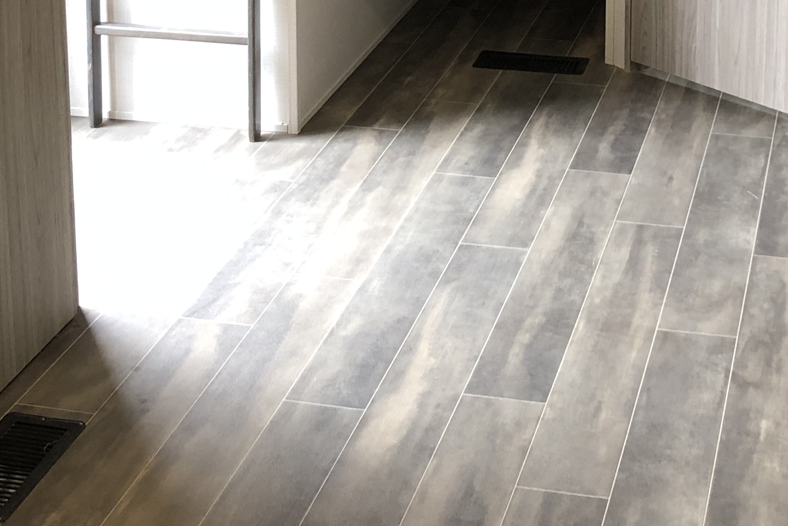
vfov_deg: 16.0
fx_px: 1729
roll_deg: +1.2
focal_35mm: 79
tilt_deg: -10.1
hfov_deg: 25.7
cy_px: -229
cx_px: 444
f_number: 1.8
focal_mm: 3.99
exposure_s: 1/24
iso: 40
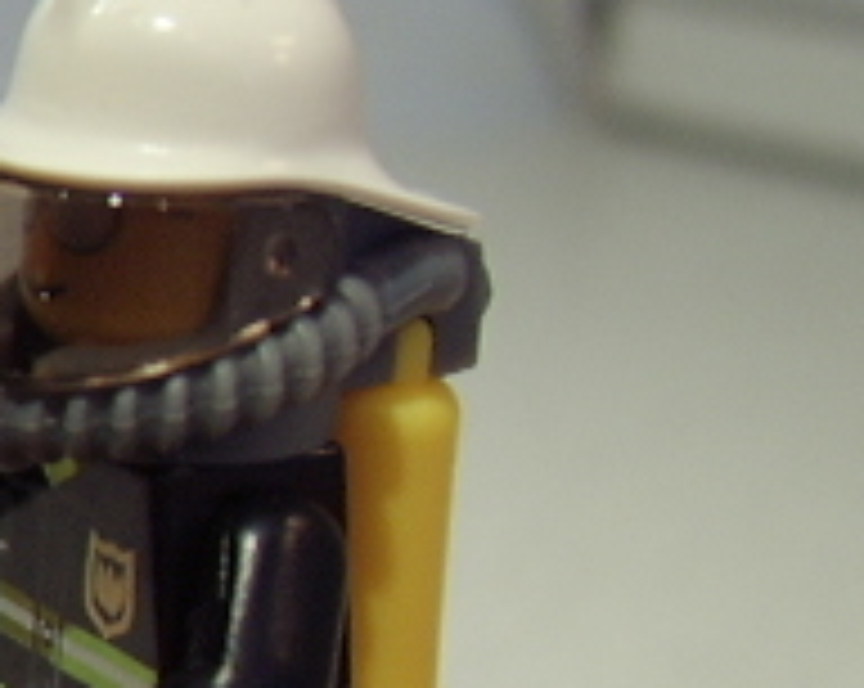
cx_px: -234
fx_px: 2579
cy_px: 535
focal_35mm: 101
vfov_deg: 15.1
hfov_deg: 17.9
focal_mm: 8.13
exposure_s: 1/18
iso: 100
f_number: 2.7
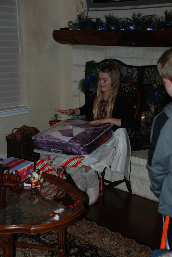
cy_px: 128
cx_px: 86
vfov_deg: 35.0
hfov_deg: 23.8
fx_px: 407
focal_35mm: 57
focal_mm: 38
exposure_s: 1/60
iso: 200
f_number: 4.5
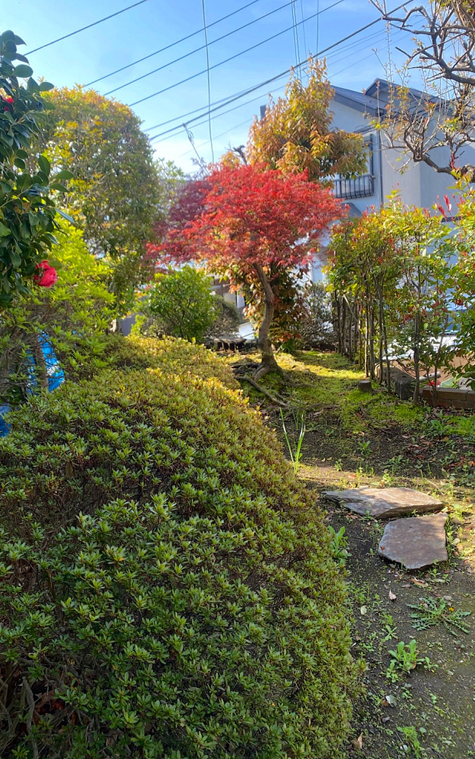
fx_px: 580
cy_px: 376
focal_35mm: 28
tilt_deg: -13.2
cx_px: 203
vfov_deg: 66.5
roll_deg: +6.2
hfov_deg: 44.4
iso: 32
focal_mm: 4.25
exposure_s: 1/405
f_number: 1.8
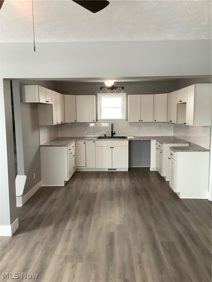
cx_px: 106
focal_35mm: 31
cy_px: 141
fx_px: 253
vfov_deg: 58.4
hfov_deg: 45.4
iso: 200
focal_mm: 3.3
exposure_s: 1/60
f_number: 2.4
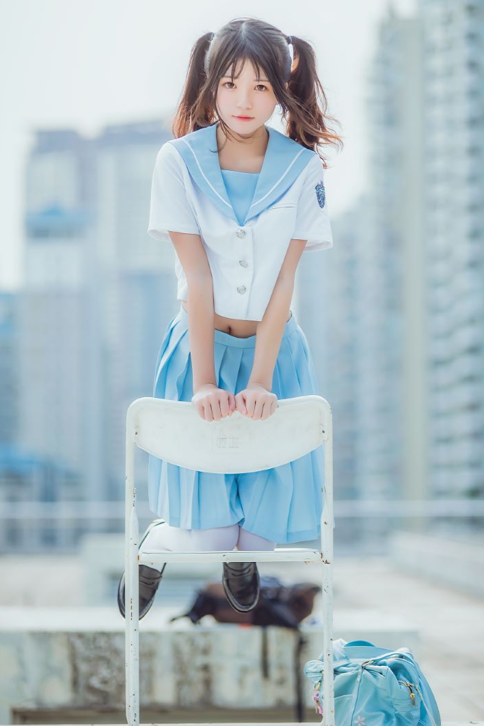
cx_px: 231
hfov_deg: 9.9
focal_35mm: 139
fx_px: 2803
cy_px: 324
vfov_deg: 14.8
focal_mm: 123
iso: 400
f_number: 2.8
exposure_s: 1/500
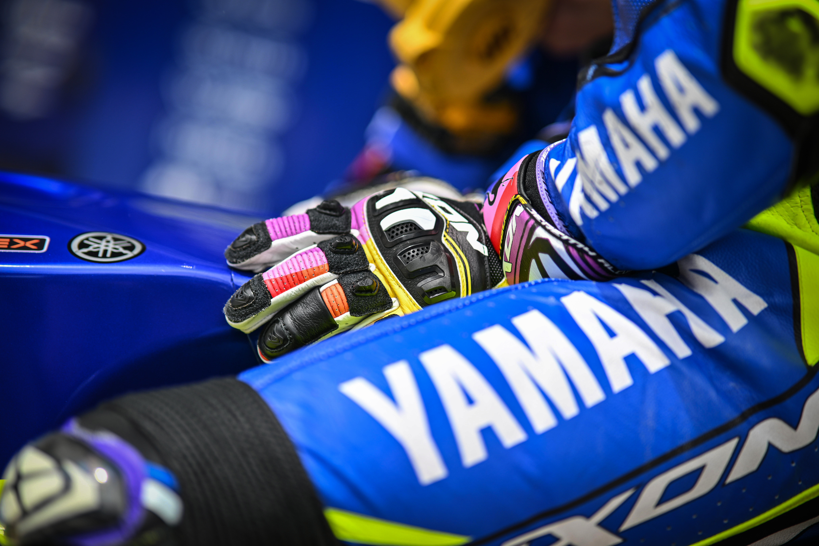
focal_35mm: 85
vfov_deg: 16.1
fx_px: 1934
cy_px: 273
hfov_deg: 23.9
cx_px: 410
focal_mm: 85
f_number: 1.8
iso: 64
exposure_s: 1/1000
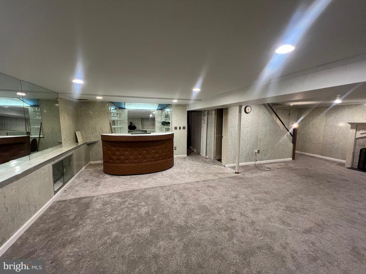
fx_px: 137
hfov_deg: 106.2
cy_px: 137
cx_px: 183
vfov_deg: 89.9
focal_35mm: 13
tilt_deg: -8.0
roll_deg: +0.1
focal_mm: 1.57
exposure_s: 1/60
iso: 400
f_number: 1.8
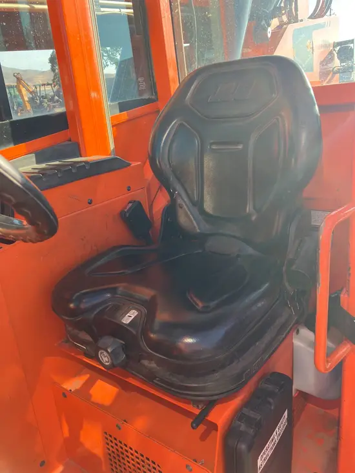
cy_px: 236
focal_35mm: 28
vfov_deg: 63.4
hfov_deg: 49.8
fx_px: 383
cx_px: 178
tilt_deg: -18.6
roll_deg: +3.5
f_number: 1.8
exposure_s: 1/221
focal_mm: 3.99
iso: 32
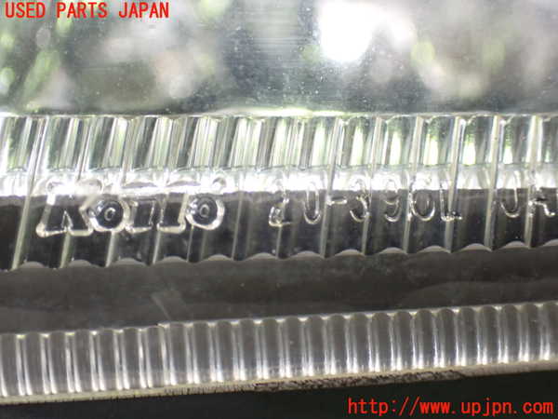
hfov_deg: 40.4
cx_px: 279
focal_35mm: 47
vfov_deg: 30.9
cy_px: 210
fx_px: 758
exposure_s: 1/50
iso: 800
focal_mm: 8.4
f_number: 3.1
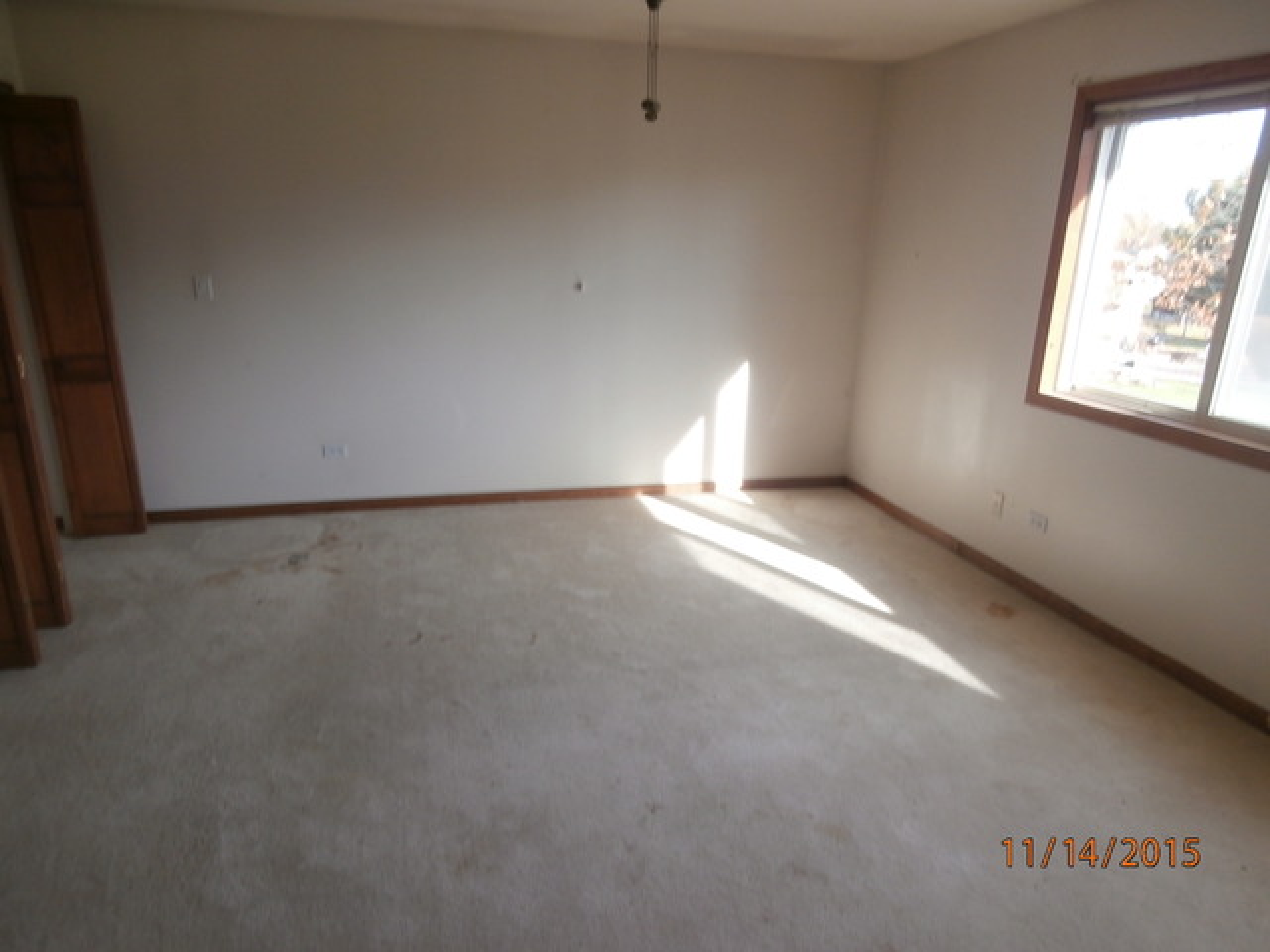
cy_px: 476
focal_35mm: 24
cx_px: 635
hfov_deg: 71.6
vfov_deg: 56.8
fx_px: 881
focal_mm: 4.2
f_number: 3
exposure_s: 1/80
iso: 100
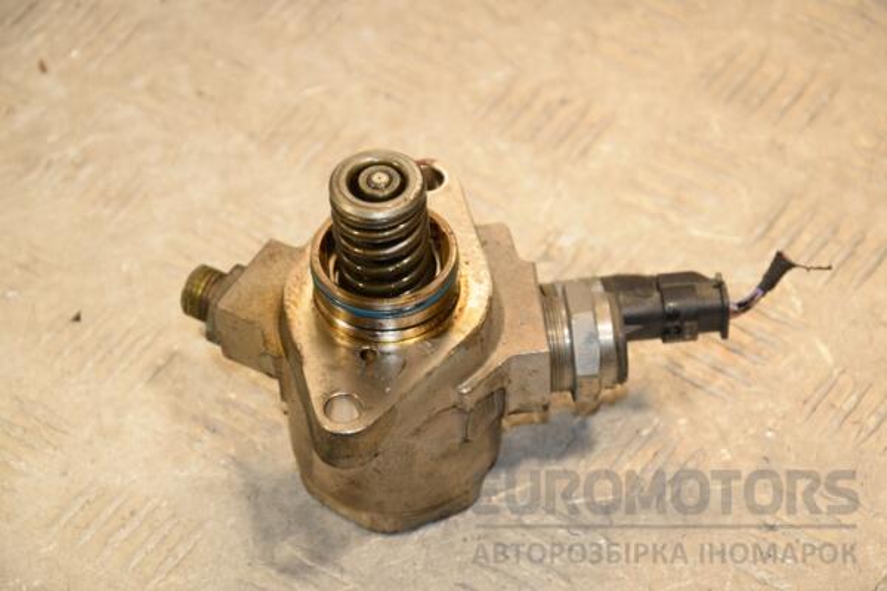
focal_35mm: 138
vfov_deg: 9.9
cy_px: 296
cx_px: 444
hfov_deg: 14.9
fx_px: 3400
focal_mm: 92
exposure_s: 1/200
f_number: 8
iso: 800
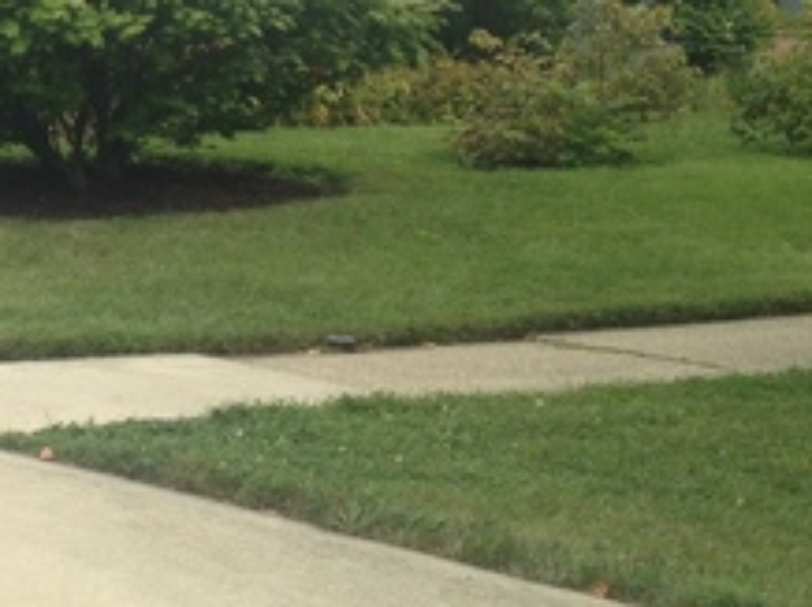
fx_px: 2273
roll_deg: +1.8
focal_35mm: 97
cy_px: 52
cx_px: -179
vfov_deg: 15.0
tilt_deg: +0.9
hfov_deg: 19.1
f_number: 2.4
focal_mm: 4.12
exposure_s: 1/602
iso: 50
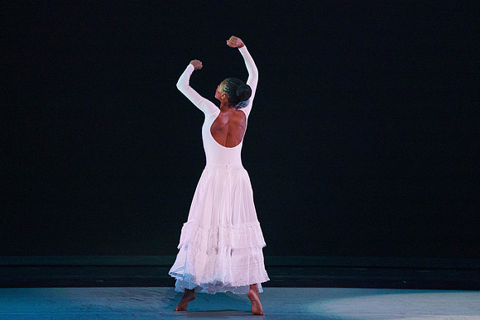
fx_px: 5471
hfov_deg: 5.0
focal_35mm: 410
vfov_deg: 3.4
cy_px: 166
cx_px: 250
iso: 5000
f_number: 6.3
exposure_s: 1/400
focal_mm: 394
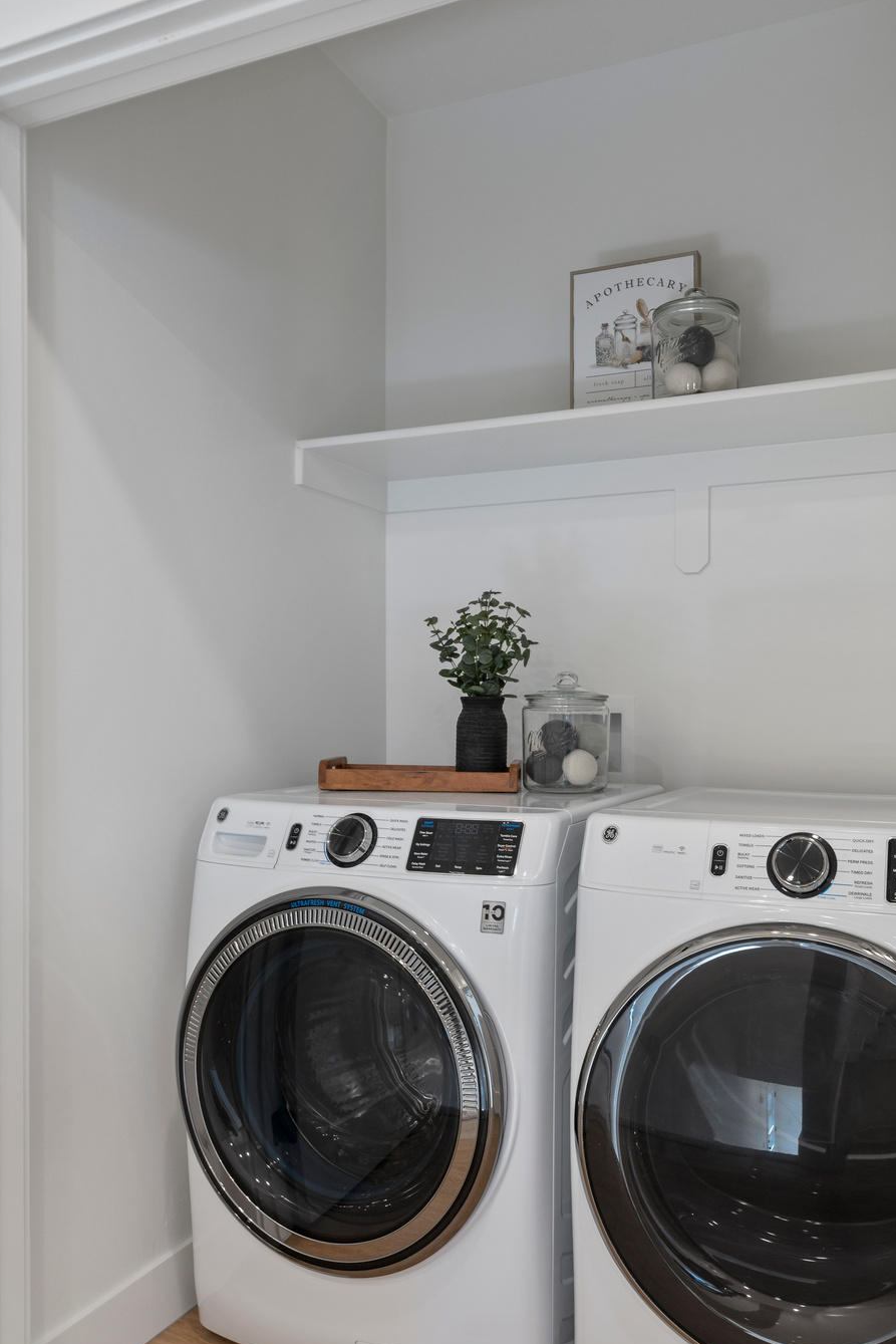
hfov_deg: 49.1
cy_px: 678
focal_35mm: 26
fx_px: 970
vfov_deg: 69.4
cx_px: 562
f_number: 8
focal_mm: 17
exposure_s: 1/5
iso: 100
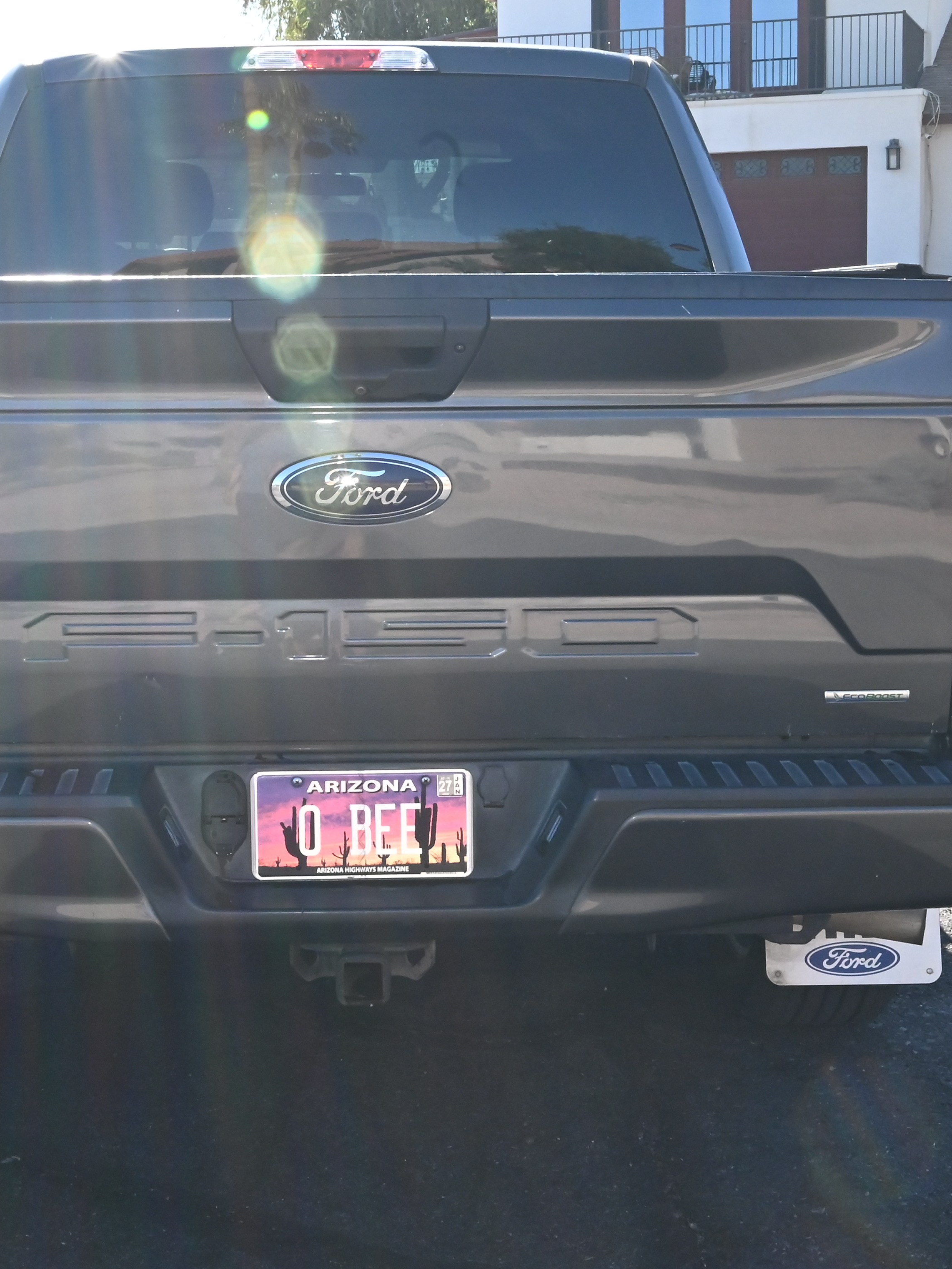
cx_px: 338
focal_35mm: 57
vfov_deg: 33.8
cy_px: 567
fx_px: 2090
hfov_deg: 25.6
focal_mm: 30
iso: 2000
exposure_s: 1/200
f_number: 22
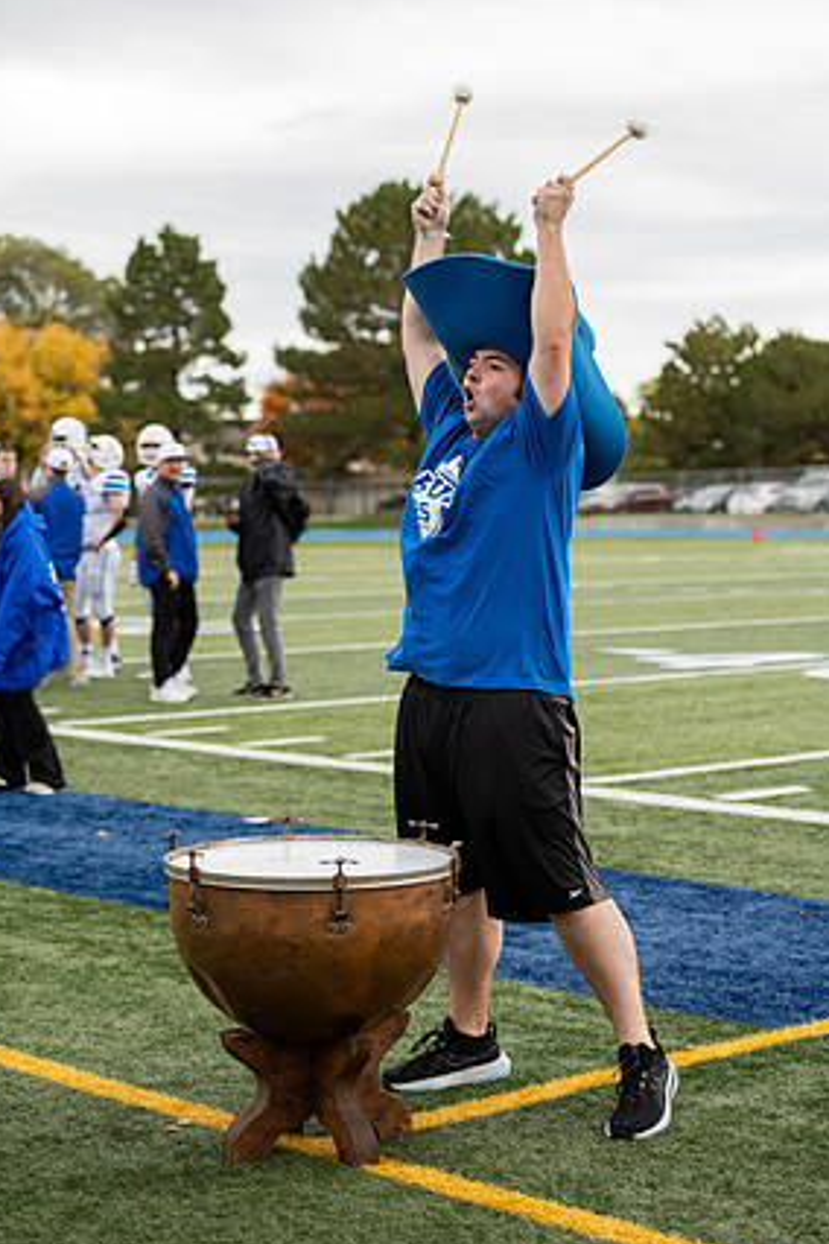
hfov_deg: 18.4
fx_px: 2556
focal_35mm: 74
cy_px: 610
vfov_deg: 27.3
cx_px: 397
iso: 400
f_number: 2.8
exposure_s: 1/1000
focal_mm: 70
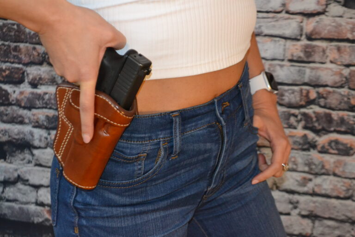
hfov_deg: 26.0
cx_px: 178
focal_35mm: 78
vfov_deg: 17.5
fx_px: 769
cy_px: 118
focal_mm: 52
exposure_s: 1/60
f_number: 5.6
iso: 3200
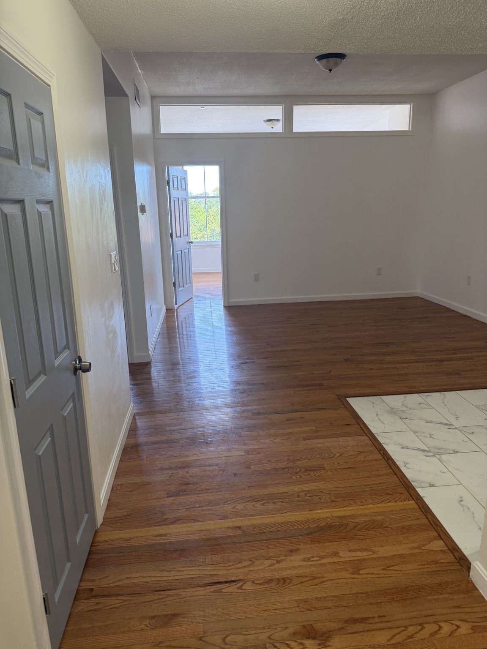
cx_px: 244
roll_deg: +0.4
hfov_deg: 56.8
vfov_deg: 71.6
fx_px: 450
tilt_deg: -13.6
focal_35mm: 24
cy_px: 324
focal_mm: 6.76
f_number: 1.78
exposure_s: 1/120
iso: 160
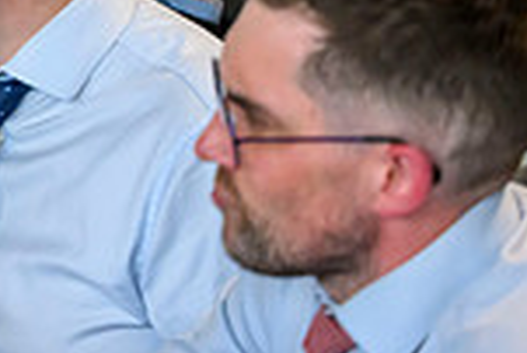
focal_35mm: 268
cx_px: -478
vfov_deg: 5.1
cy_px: -26
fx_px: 3927
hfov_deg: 7.4
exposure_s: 1/400
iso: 4000
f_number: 3.2
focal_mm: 70
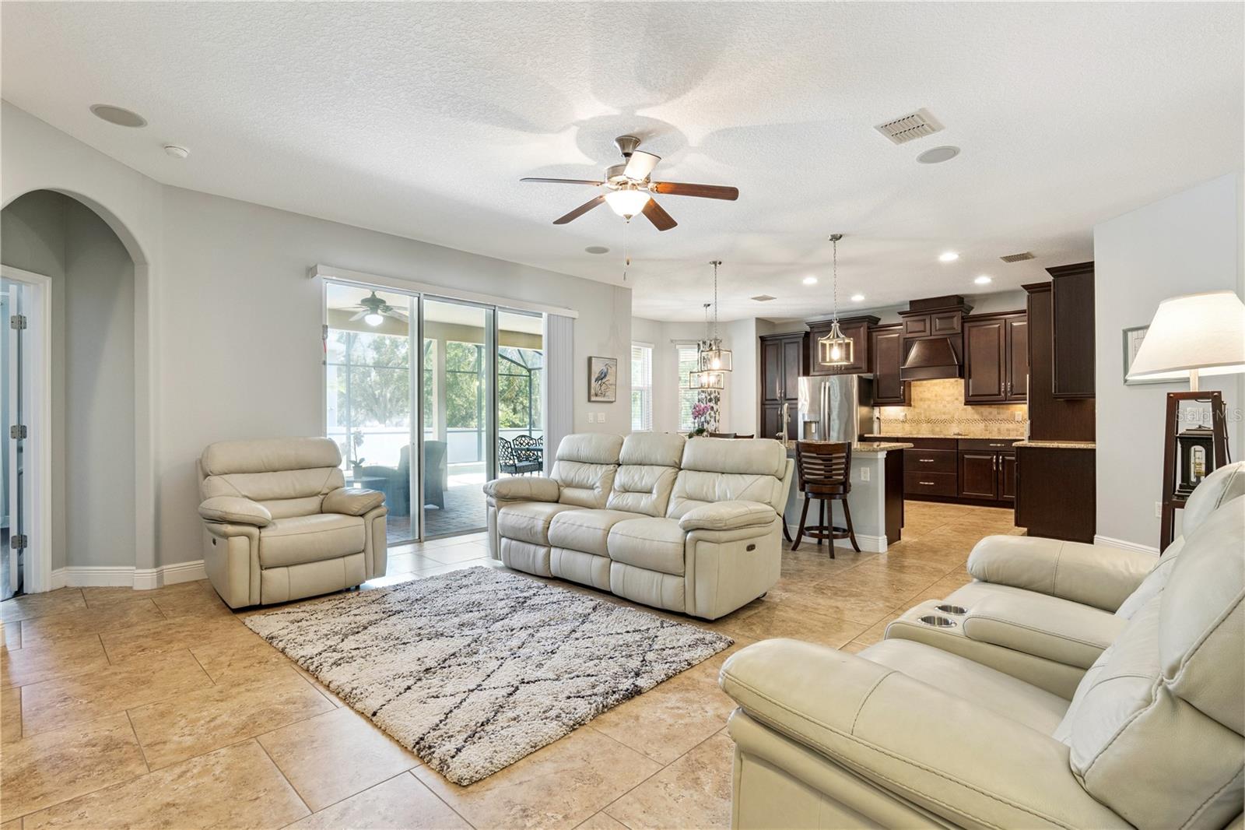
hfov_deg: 96.7
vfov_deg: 73.7
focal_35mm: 16
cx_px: 622
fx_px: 553
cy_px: 415
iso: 800
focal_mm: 16
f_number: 10
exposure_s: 1/13
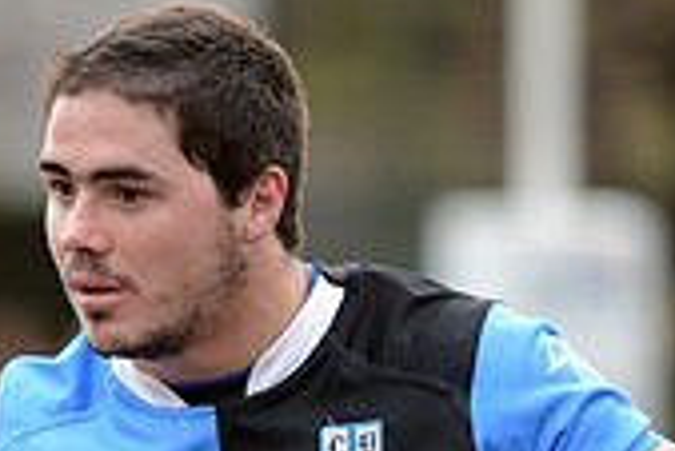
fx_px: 12573
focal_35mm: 670
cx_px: -64
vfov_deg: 2.1
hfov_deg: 3.1
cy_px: 597
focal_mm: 195
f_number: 2.8
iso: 320
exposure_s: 1/400
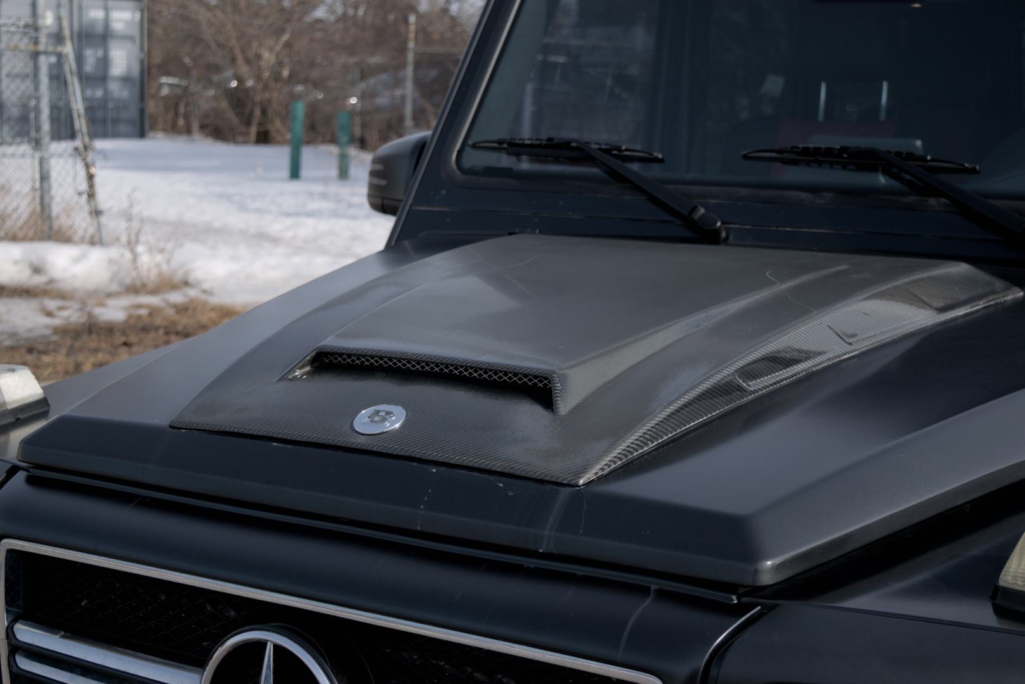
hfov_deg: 33.4
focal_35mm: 60
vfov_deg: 22.6
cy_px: 342
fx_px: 1708
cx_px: 512
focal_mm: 40
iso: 100
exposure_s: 1/500
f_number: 5.6
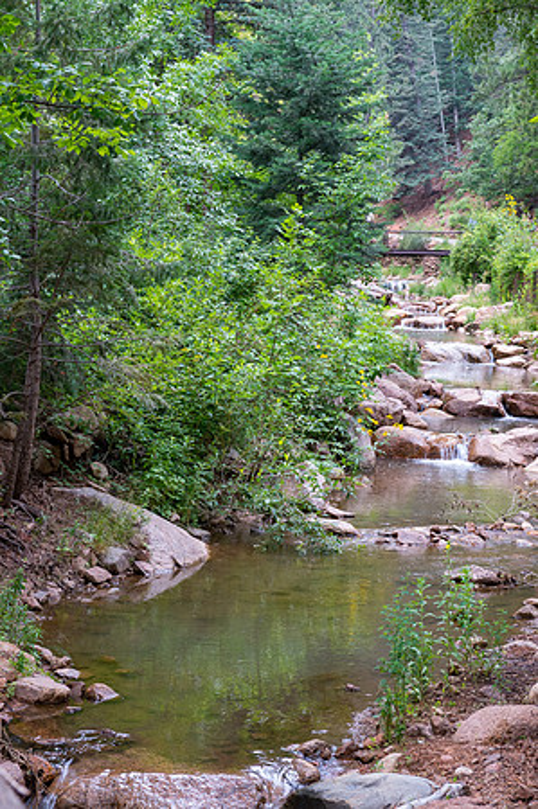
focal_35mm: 70
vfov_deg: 28.9
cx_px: 269
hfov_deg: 19.4
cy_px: 404
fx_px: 1573
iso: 2500
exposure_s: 1/60
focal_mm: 70
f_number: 10
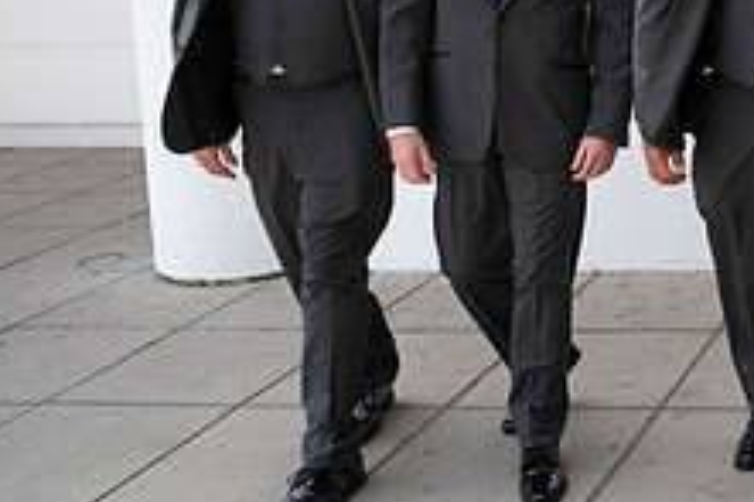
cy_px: 41
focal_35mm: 63
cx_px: 948
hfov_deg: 27.3
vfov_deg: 21.0
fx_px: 1318
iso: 50
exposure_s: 1/250
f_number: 2.8
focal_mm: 24
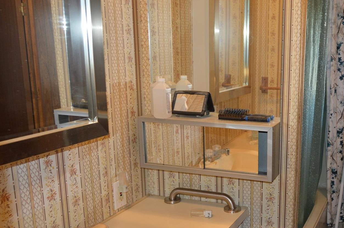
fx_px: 420
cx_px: 263
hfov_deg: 43.0
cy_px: 154
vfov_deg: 30.2
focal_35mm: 44
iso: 400
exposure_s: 1/125
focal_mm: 18
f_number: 4
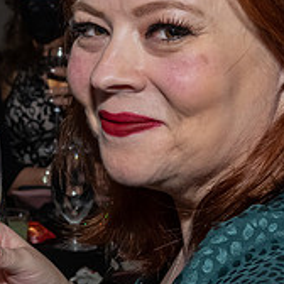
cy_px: 110
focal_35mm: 149
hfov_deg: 11.3
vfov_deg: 11.7
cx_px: -128
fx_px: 1383
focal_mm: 28
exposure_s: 1/250
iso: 500
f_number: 7.1
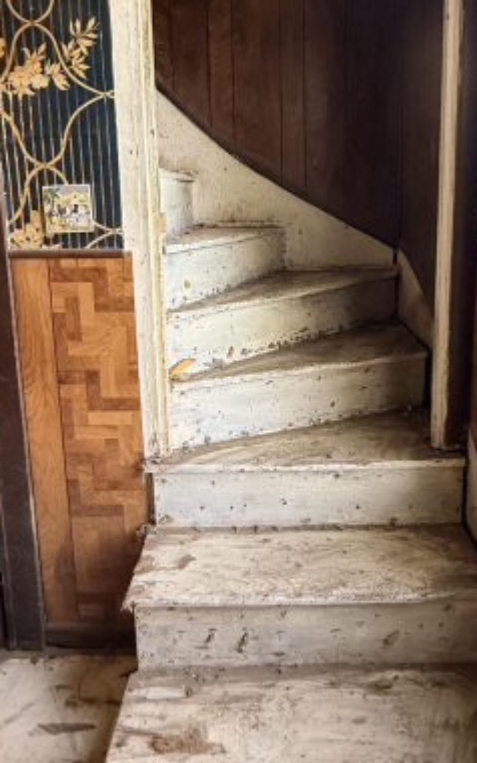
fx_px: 541
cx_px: 283
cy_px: 277
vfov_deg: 69.1
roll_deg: -0.4
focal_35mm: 26
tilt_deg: -8.7
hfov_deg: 47.3
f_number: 2.2
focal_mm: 2.22
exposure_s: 1/86
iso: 400
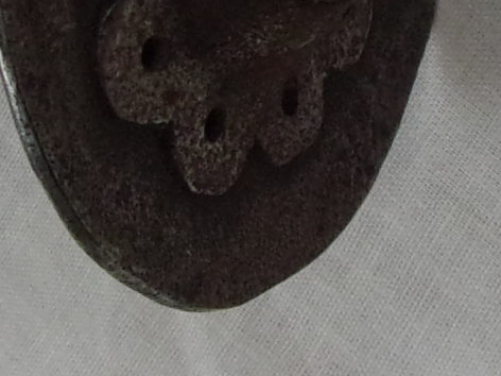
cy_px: -91
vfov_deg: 9.6
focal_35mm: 152
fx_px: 2200
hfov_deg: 13.0
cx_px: 204
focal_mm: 5.1
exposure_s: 1/125
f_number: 3.9
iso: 278
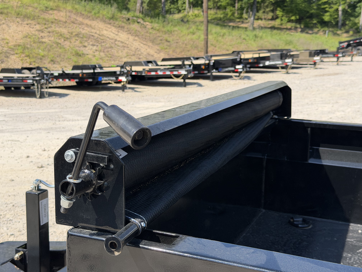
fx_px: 502
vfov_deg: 30.3
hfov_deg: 39.7
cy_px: 136
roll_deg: -1.6
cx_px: 181
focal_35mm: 48
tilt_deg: -10.5
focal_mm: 6.76
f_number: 1.78
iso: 100
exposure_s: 1/3534
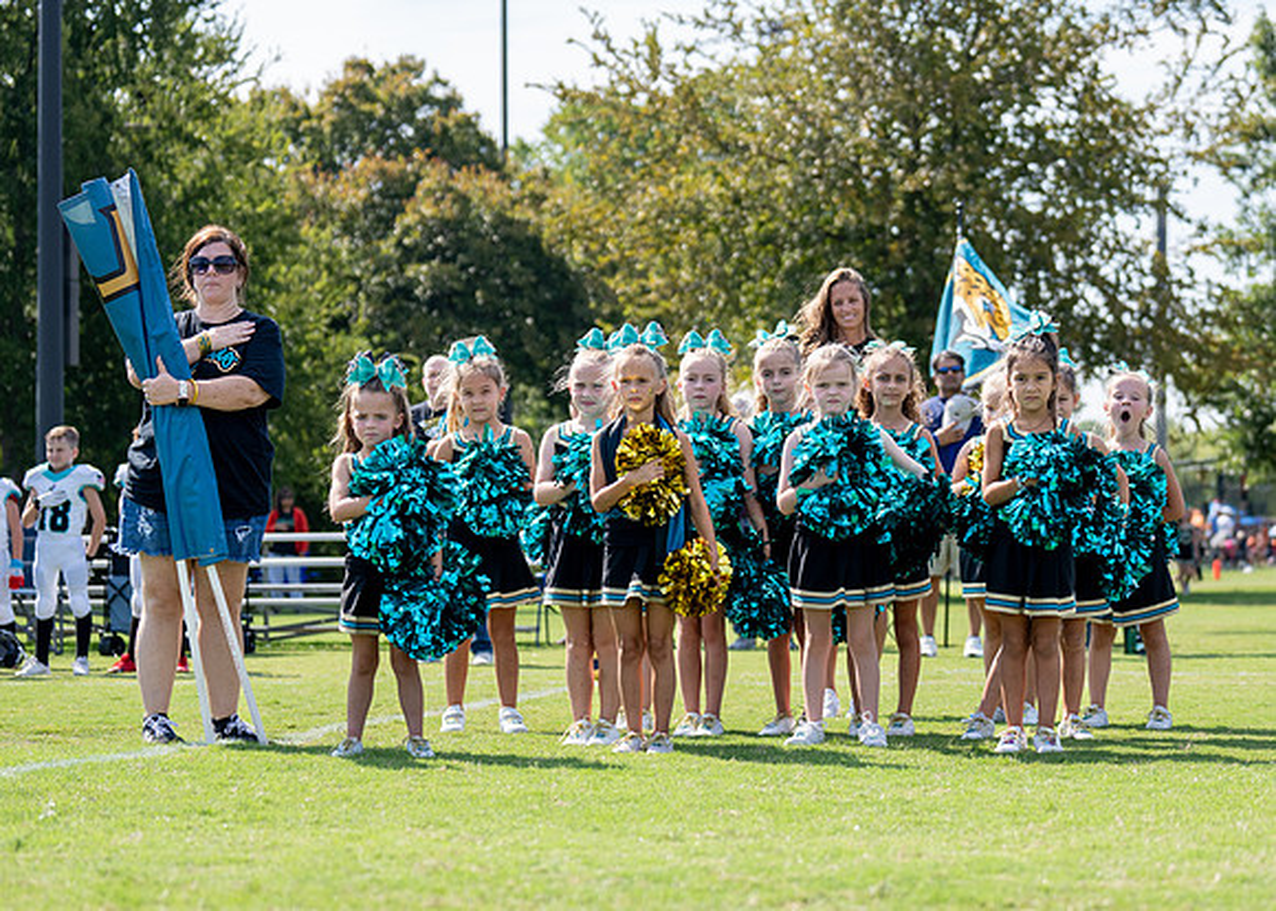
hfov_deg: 19.5
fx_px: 3704
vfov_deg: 14.0
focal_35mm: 102
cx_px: 782
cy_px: 504
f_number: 2.8
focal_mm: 70
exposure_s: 1/1600
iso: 160
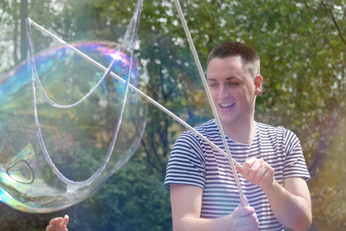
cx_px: 173
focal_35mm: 107
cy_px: 116
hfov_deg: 19.1
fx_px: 1028
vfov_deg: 12.8
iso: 400
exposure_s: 1/1000
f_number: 4.5
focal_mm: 70
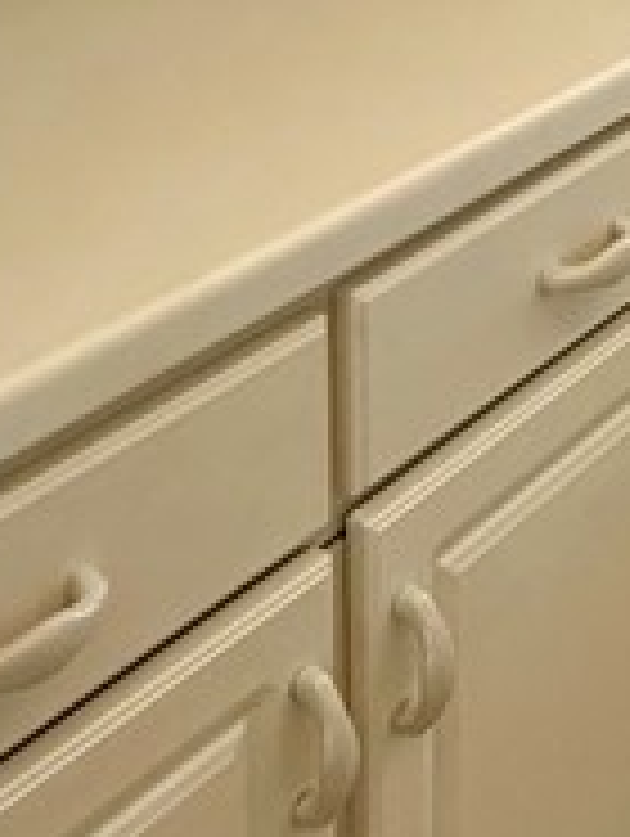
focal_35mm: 77
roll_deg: -1.5
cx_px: 806
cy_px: -378
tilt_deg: -6.4
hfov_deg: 18.0
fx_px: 1864
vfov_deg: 21.6
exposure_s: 1/99
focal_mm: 2.22
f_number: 2.2
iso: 200
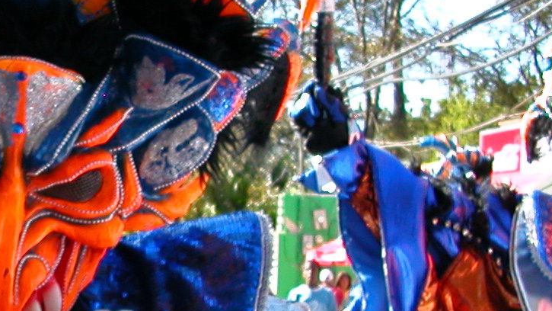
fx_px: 1303
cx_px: 31
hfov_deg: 23.2
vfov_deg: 13.5
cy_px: 260
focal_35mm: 89
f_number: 2.7
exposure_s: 1/318
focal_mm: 5.6
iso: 100
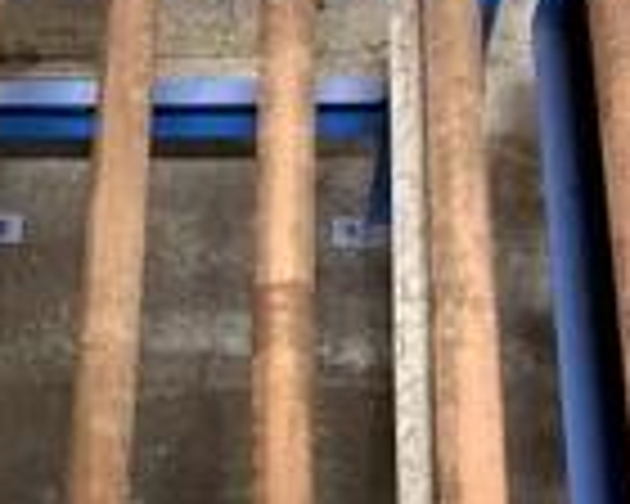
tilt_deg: -69.5
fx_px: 1249
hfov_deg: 27.6
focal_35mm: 67
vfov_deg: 22.2
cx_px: 99
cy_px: 472
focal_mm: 6.86
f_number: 1.78
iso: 400
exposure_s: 1/60
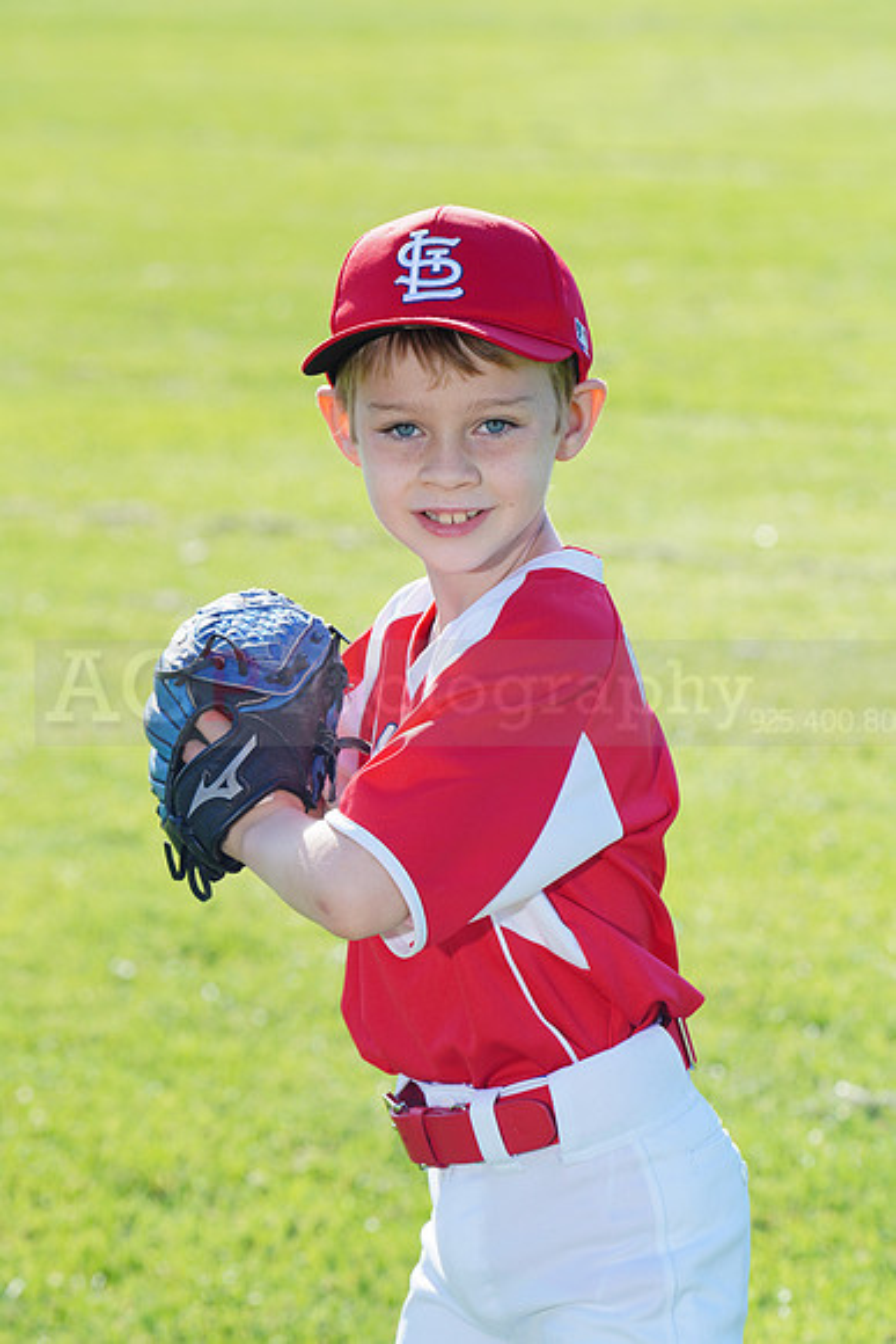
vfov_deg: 10.3
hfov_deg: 6.9
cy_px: 672
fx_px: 7462
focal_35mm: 200
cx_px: 448
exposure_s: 1/200
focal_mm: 200
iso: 200
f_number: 9
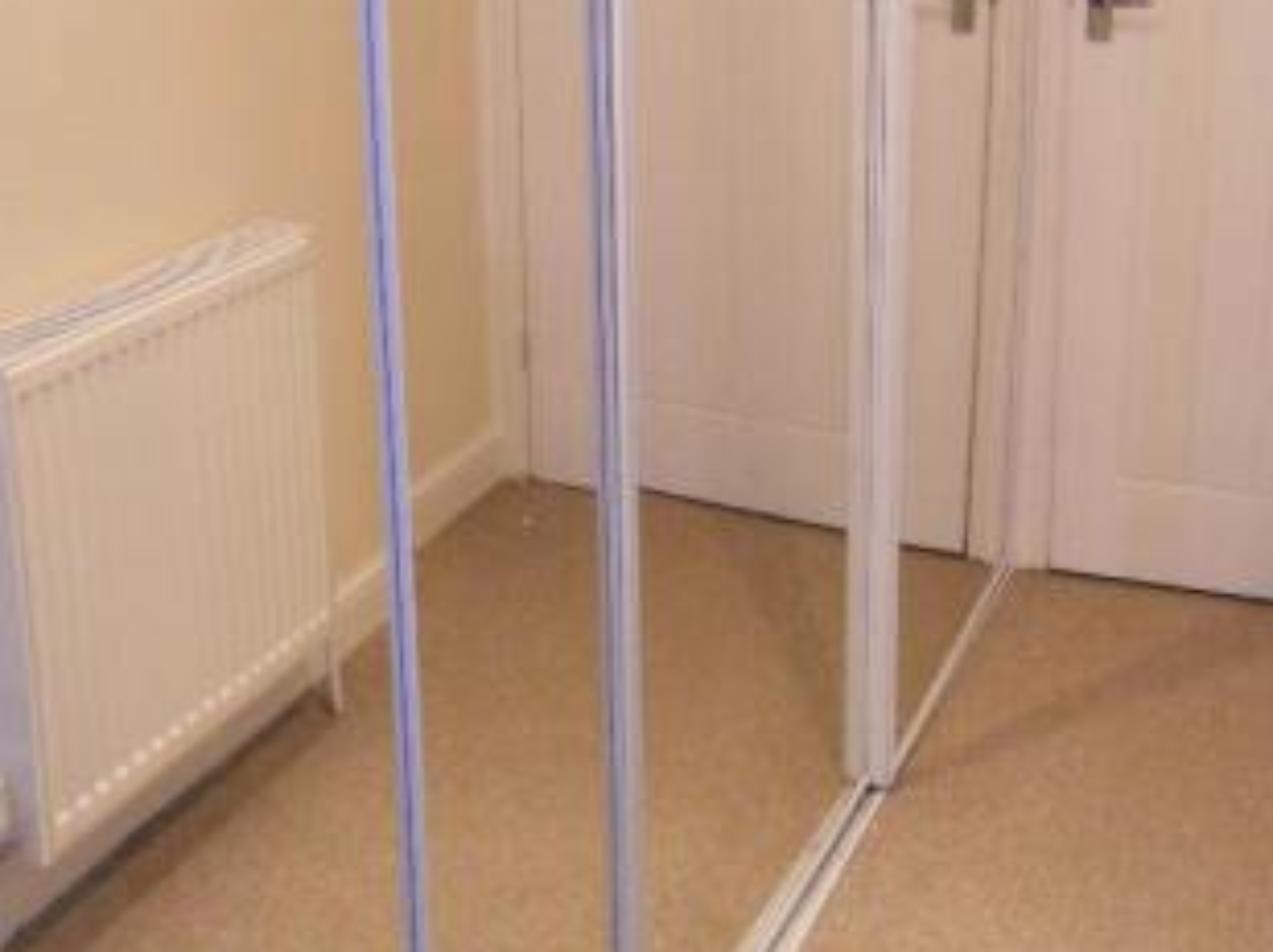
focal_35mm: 51
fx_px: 1873
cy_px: 150
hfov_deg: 37.5
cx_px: 702
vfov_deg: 27.7
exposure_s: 1/30
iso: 400
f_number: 3.2
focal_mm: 4.9
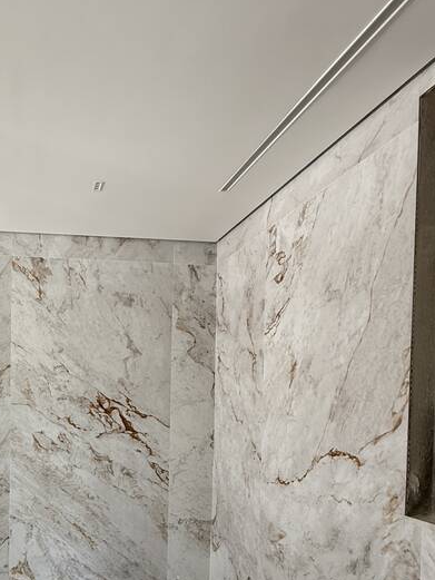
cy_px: 429
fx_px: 486
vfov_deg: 58.7
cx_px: 77
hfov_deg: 45.4
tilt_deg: -1.4
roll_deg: -2.2
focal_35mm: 29
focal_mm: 2.22
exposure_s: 1/99
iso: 64
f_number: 2.2
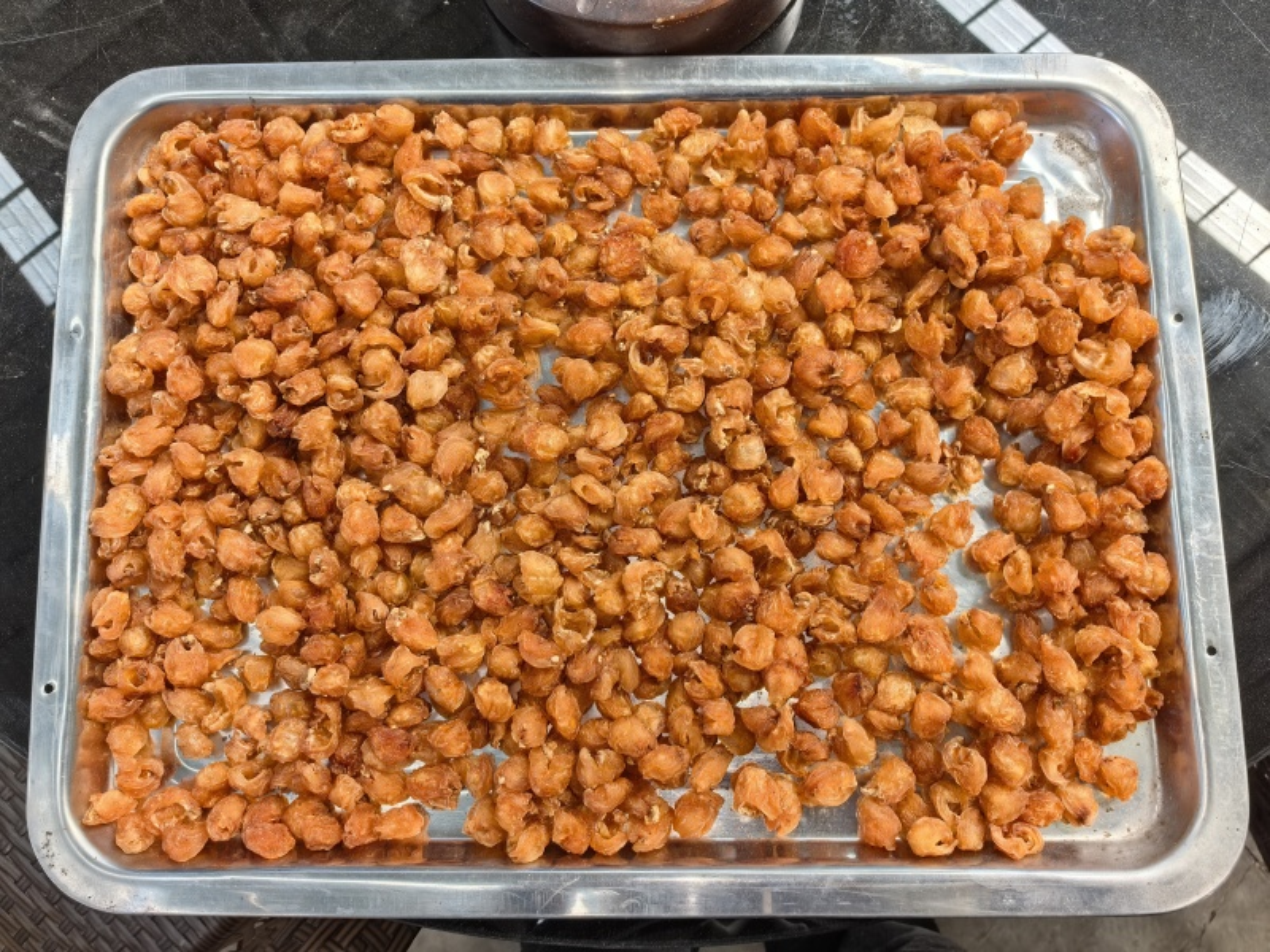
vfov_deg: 51.4
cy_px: 476
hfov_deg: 65.3
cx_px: 635
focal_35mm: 27
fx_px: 991
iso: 160
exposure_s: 1/99.4
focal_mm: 6.98
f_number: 4
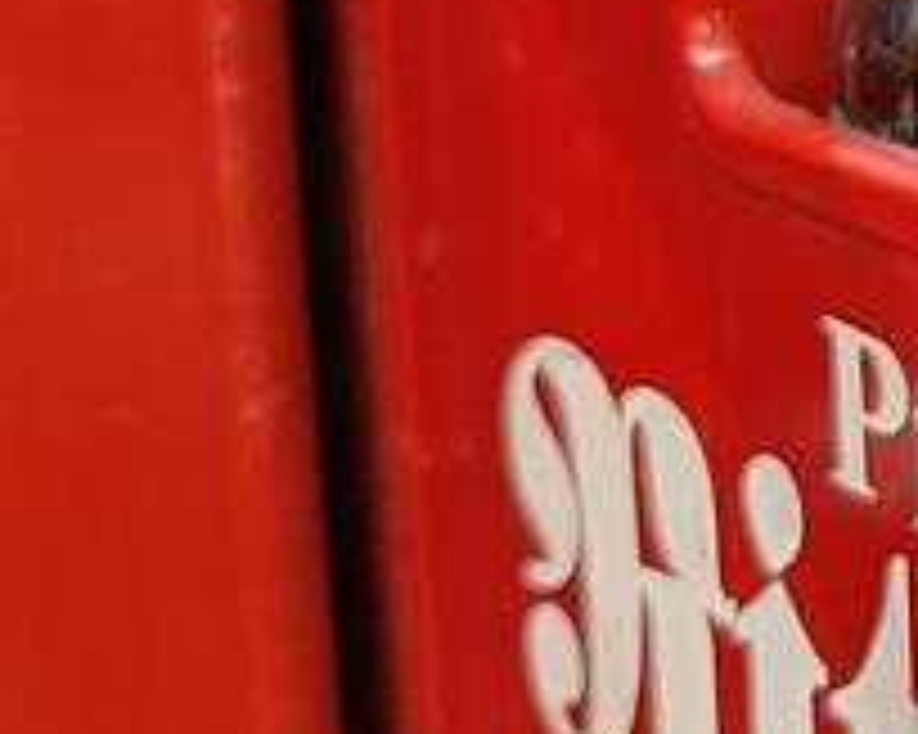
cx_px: 1642
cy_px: -14
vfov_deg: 17.0
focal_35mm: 88
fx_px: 2390
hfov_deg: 17.6
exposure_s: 1/40
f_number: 1.8
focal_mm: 5.54
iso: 125
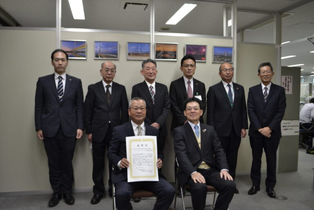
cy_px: 105
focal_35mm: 30
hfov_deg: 61.9
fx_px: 262
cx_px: 157
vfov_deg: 43.6
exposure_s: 1/60
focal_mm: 20
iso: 400
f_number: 3.8
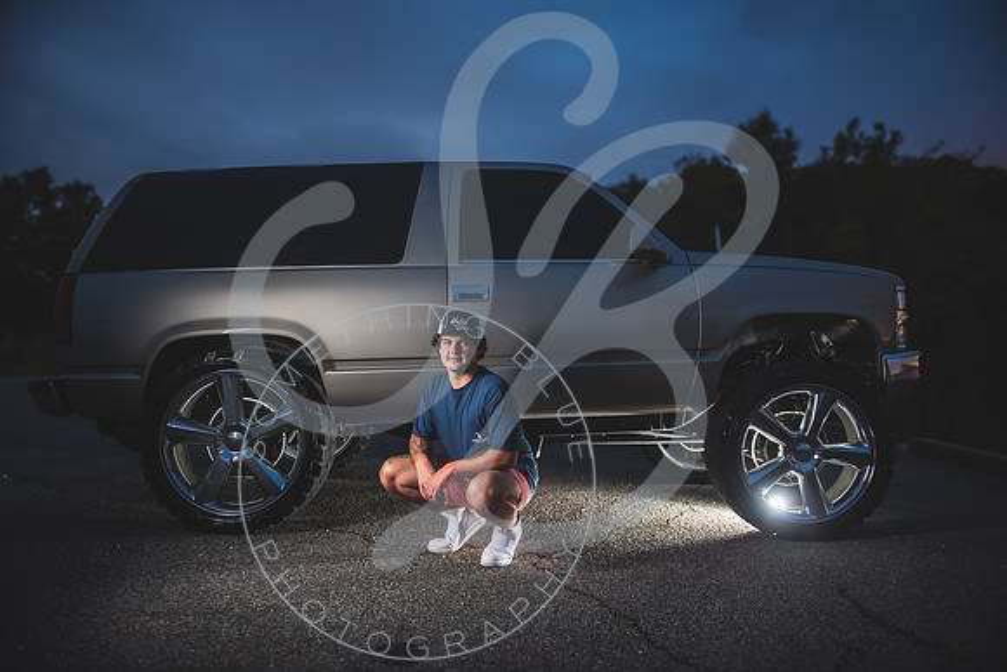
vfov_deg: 53.2
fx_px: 671
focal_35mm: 24
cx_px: 504
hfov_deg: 73.7
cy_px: 336
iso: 100
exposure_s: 1/250
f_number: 2.8
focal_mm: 24
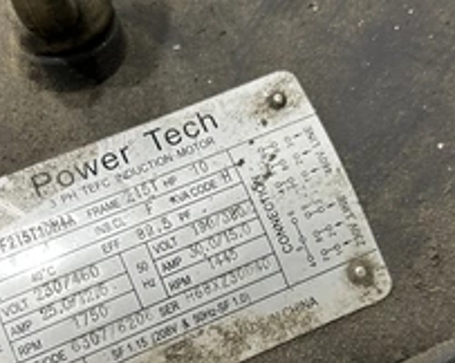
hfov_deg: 37.3
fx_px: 673
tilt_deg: -56.2
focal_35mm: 50
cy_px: 231
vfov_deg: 30.1
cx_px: 199
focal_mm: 5.7
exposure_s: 1/60
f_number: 1.5
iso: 200
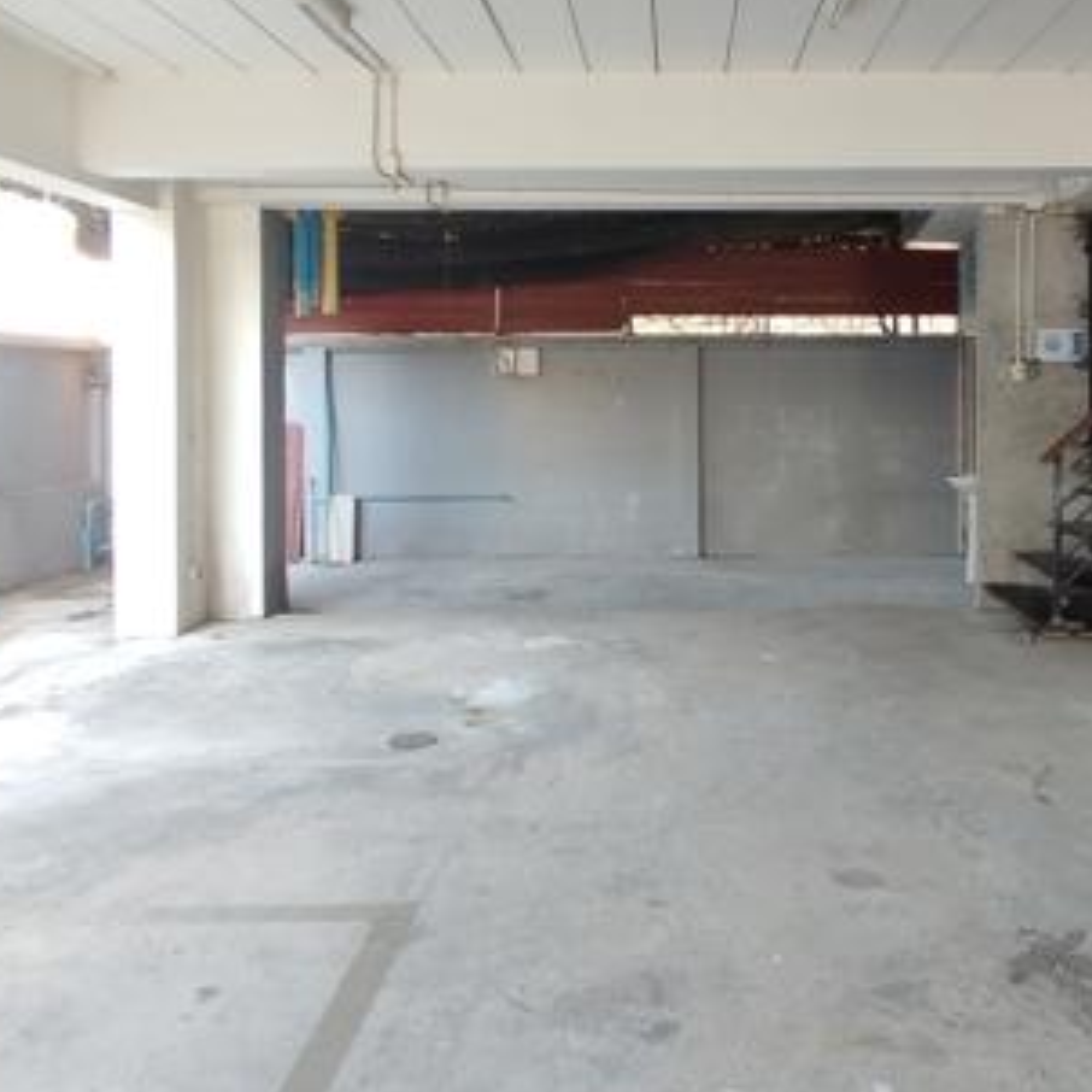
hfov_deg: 55.0
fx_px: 1035
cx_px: 676
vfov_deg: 54.9
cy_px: 403
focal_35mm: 29
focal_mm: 1.65
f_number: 2.2
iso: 80
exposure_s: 1/33
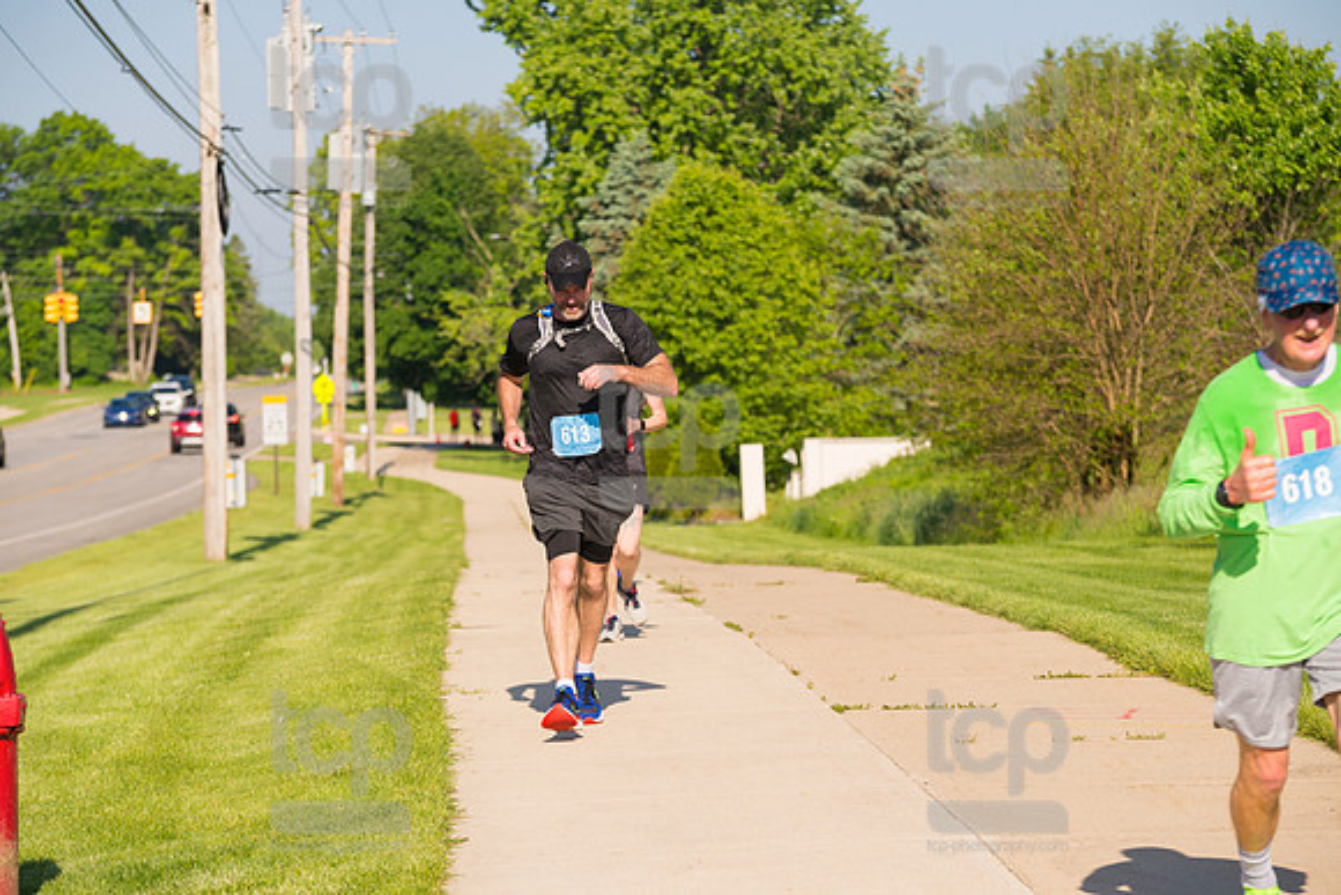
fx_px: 4471
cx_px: 670
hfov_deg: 17.1
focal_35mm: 120
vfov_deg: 11.4
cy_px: 448
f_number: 5.6
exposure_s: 1/2000
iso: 400
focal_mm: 120
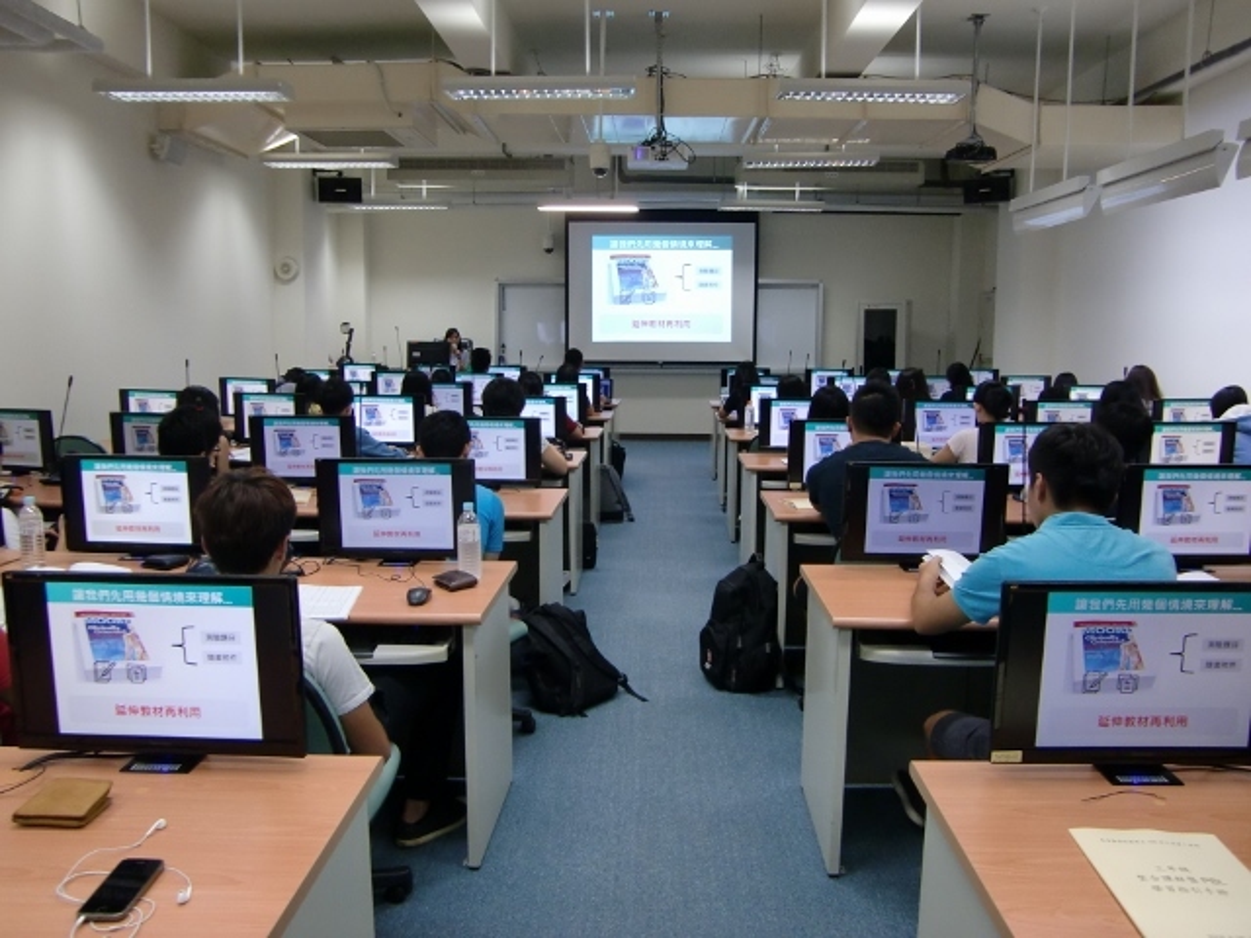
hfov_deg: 63.4
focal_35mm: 28
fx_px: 1012
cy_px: 469
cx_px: 626
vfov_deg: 49.7
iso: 160
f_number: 2.6
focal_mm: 4.9
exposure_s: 1/60
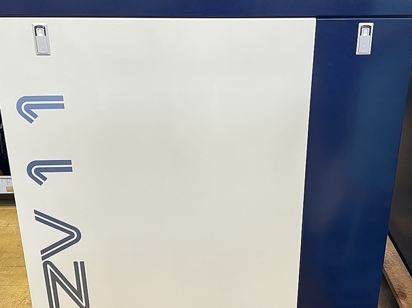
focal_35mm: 43
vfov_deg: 33.5
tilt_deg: -22.0
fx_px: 511
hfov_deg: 43.8
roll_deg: +0.1
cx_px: 221
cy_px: 131
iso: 200
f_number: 1.5
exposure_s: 1/60
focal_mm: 5.7
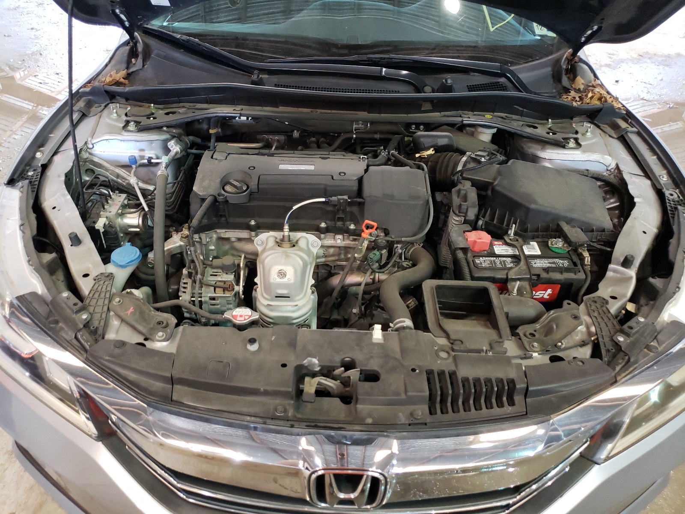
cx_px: 342
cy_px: 257
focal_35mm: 26
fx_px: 515
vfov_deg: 53.1
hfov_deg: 67.3
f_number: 1.5
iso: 306
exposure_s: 1/40
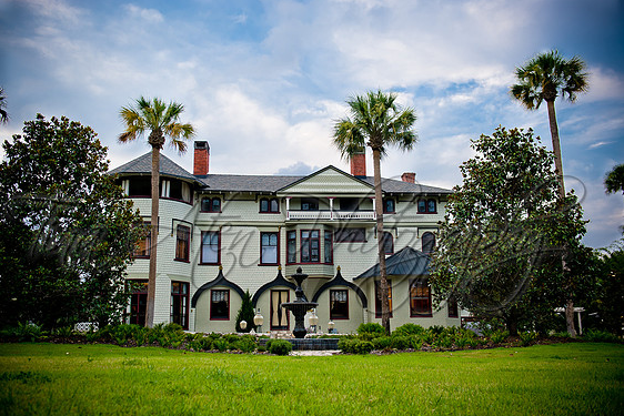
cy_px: 213
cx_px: 303
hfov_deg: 57.2
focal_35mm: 33
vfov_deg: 40.0
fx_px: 572
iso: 200
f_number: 4
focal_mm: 32
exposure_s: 1/100
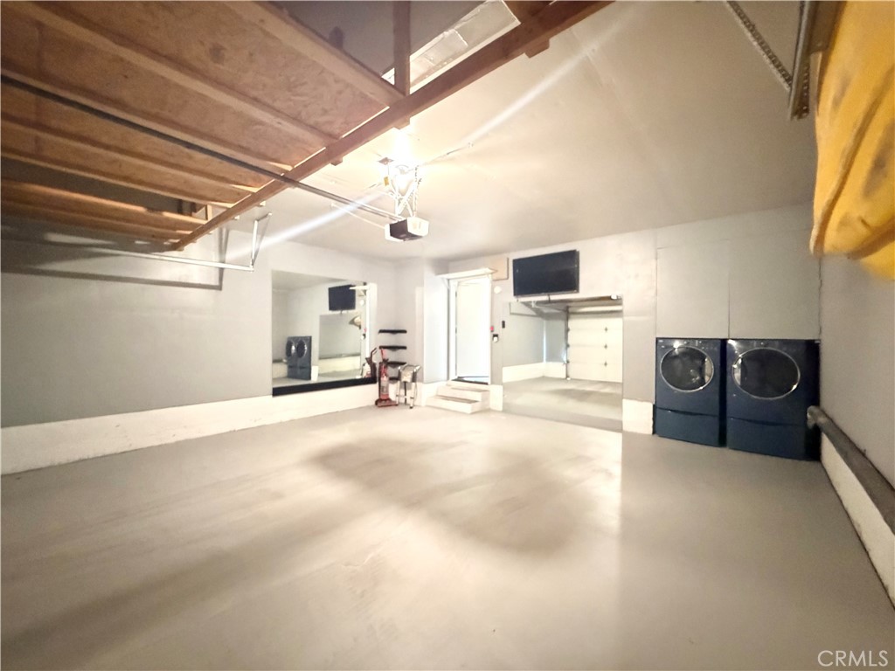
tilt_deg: +1.7
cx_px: 448
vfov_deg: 85.7
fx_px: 362
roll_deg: +0.2
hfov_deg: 102.1
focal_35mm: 14
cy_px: 336
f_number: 2.2
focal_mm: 2.22
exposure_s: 1/17
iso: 2500
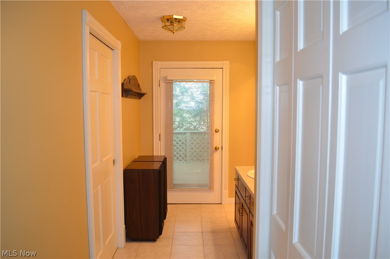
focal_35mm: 27
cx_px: 195
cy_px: 130
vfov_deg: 47.7
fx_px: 292
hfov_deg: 67.5
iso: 720
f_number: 3.5
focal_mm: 18
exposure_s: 1/60
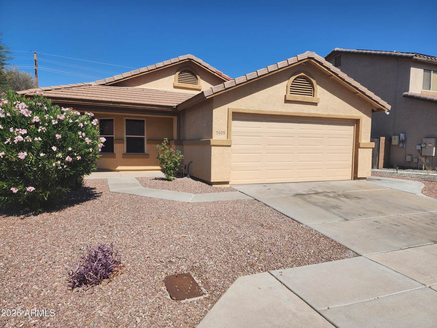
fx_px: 290
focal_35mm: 23
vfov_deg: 58.9
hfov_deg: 73.9
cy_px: 164
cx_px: 218
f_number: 1.8
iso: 12
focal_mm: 6.4
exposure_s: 1/1563
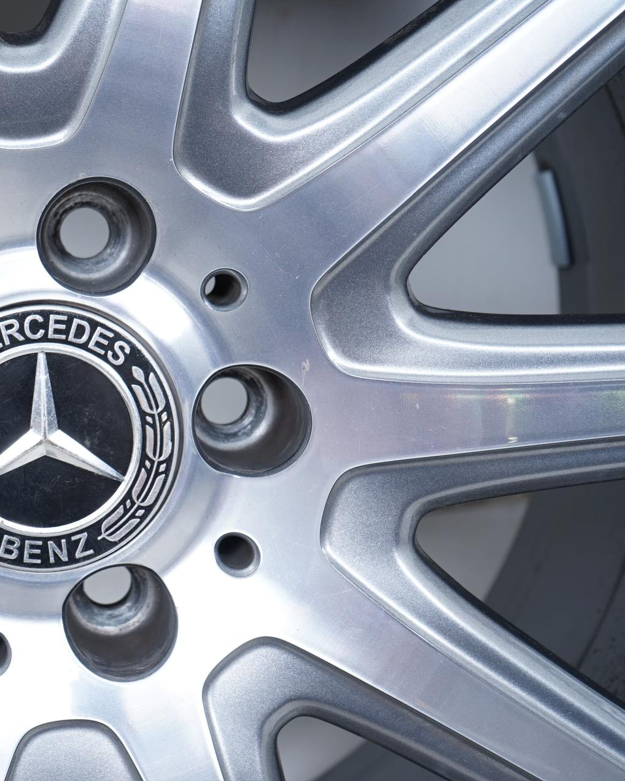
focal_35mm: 58
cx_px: 49
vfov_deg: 32.5
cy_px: 390
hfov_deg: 25.3
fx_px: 1341
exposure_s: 1/125
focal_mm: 41
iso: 250
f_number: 7.1
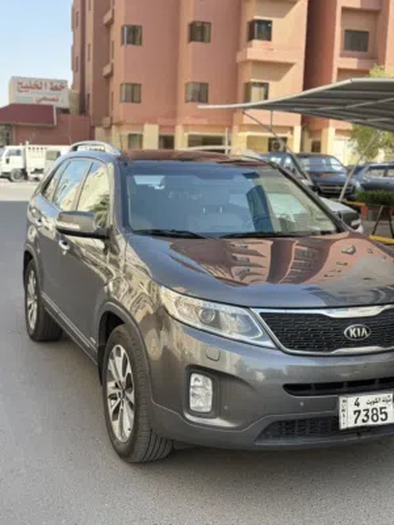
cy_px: 262
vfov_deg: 39.7
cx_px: 197
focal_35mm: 48
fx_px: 728
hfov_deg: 30.3
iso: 100
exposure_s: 1/641
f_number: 1.78
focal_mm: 6.76
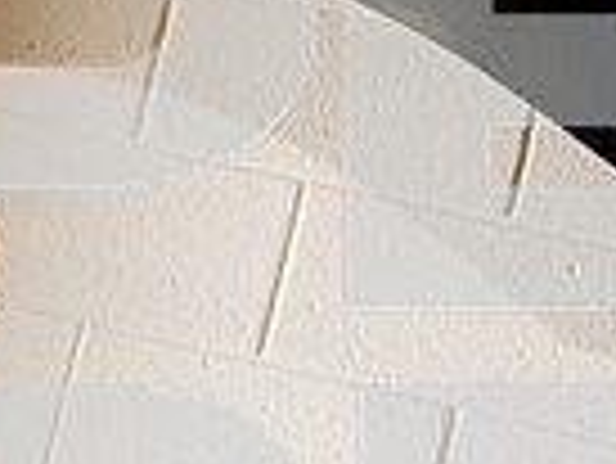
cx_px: -270
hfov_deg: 15.1
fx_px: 2173
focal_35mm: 122
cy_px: 624
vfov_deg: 11.8
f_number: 5
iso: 500
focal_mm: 30
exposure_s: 1/250
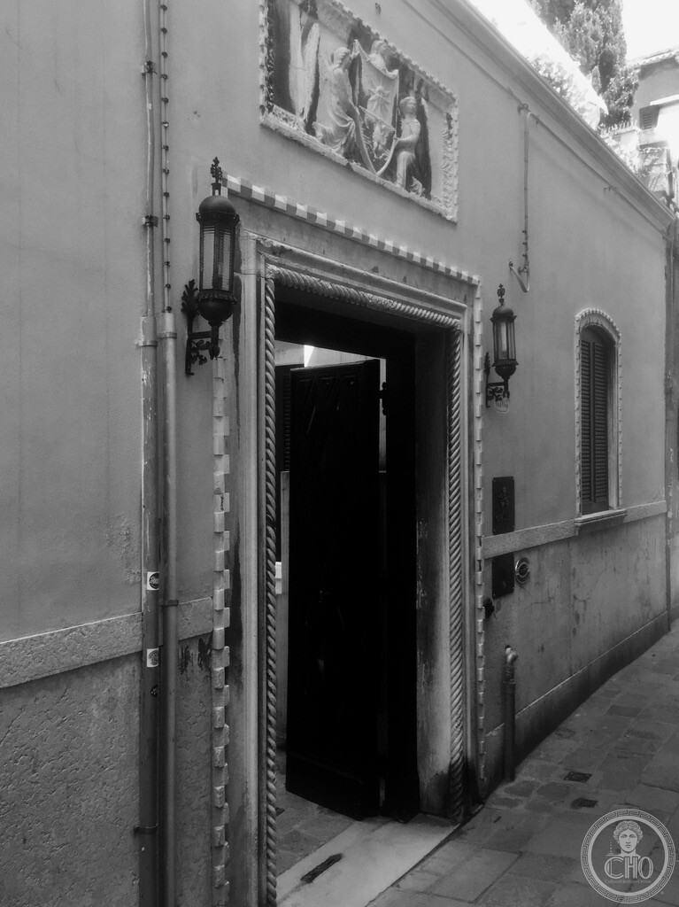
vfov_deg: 61.7
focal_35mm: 29
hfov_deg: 48.2
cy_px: 454
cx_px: 340
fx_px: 759
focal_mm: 4.15
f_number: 2.2
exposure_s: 1/144
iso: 32
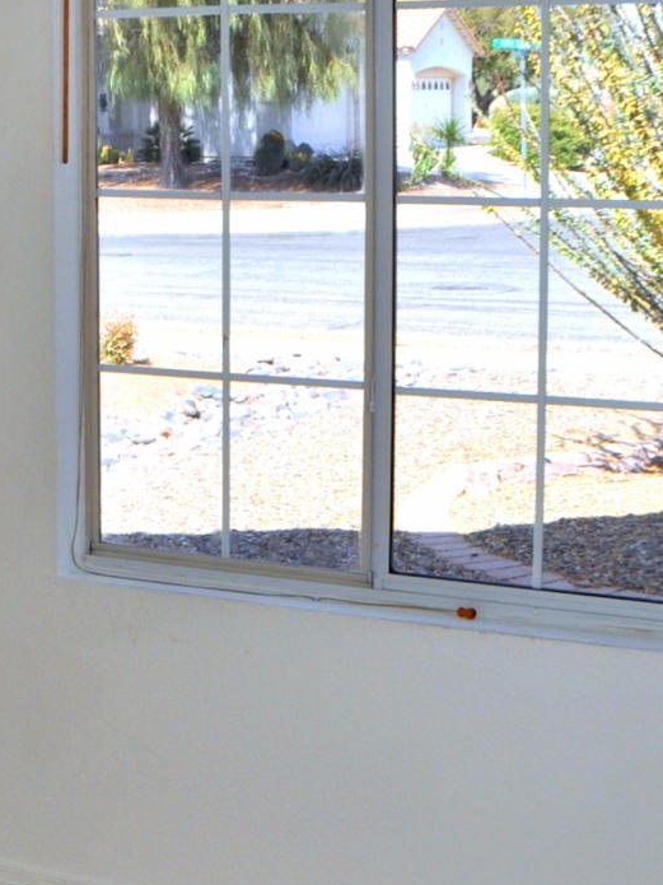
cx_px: -15
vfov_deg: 20.4
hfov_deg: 15.2
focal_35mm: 95
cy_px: 210
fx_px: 2437
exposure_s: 1/200
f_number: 13
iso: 200
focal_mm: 23
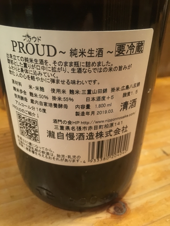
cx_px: 85
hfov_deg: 48.2
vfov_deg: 61.7
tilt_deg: -31.2
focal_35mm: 29
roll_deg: -2.1
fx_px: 190
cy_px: 113
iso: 320
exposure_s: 1/17
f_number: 2.2
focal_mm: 4.15
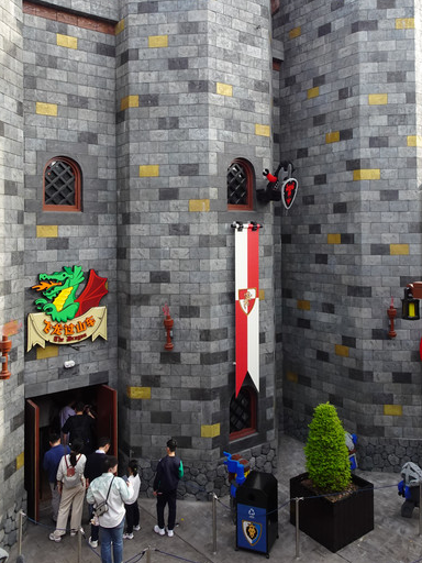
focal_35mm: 30
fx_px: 488
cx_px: 240
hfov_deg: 46.7
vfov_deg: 59.5
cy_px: 225
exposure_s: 1/250
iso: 125
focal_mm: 4.25
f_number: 3.5
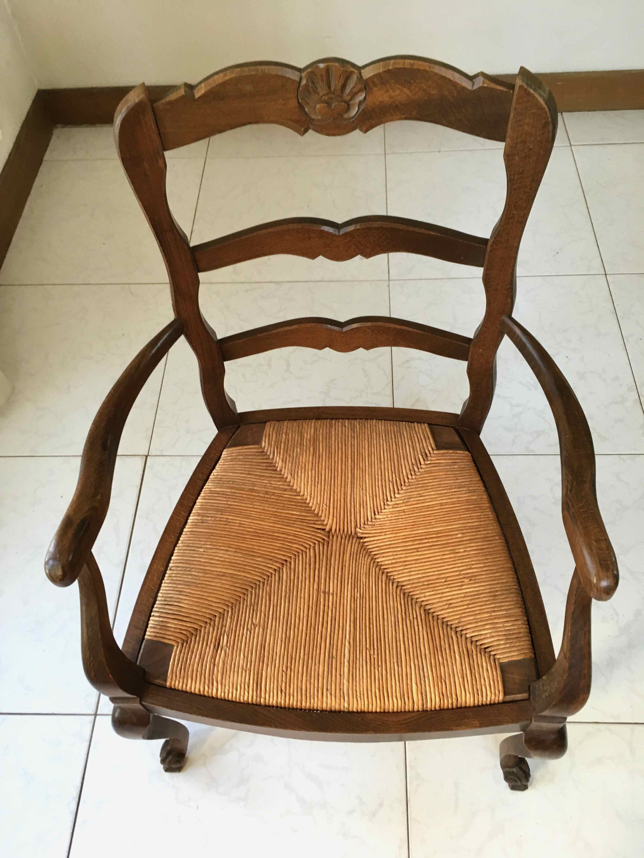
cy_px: 429
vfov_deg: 61.7
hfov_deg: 48.2
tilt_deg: -55.9
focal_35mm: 29
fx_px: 719
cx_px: 322
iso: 125
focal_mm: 4.15
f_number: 2.2
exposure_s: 1/33
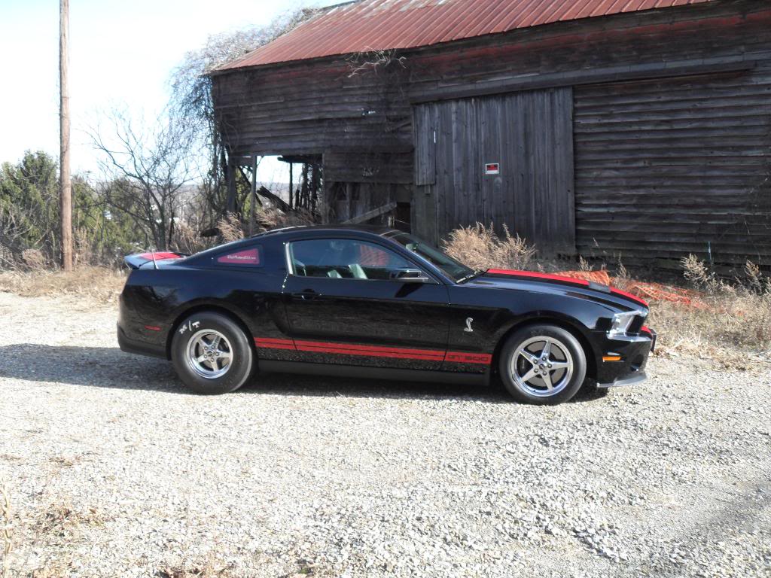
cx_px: 386
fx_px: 780
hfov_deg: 52.6
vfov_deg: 40.7
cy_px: 289
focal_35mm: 35
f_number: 2.8
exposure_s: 1/350
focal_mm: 6.2
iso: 100
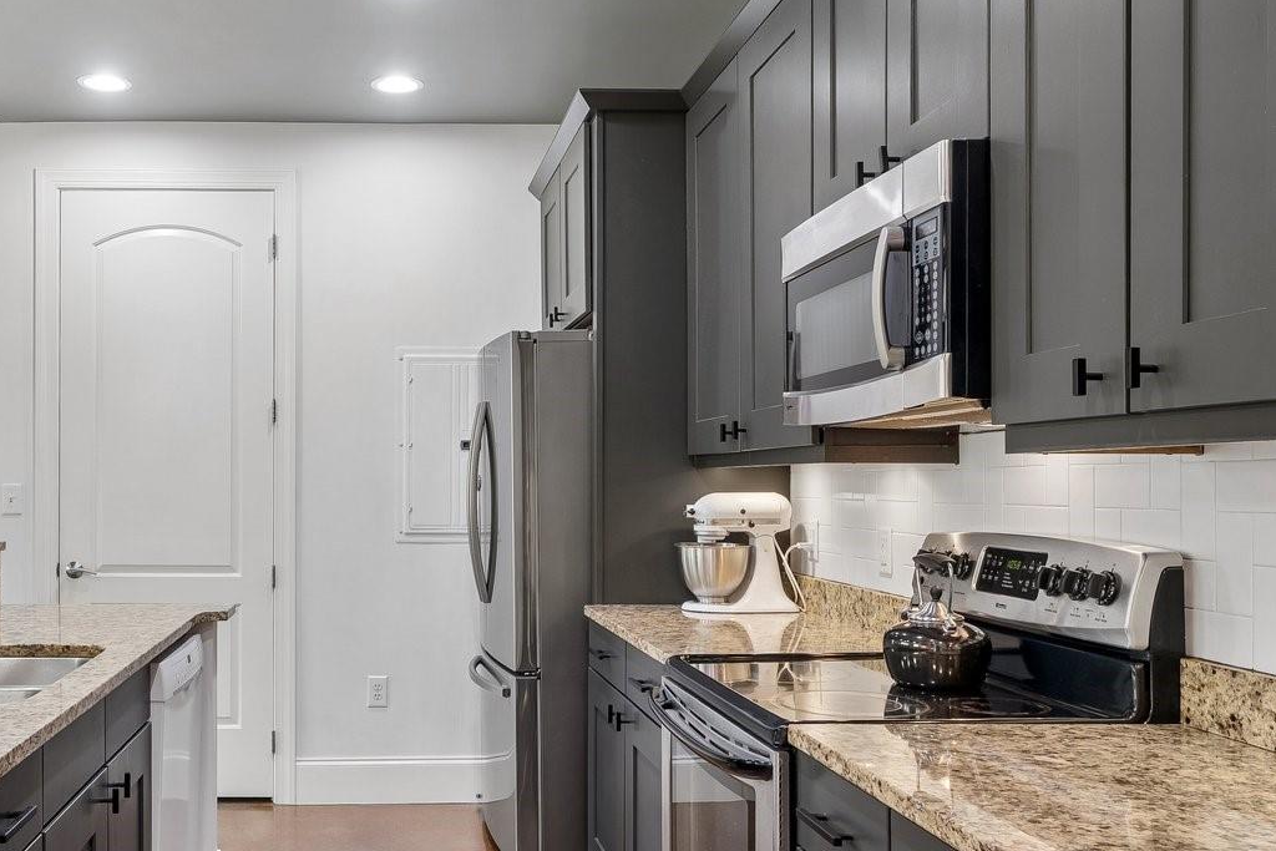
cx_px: 393
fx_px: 1134
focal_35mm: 32
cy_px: 465
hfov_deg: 57.0
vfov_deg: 41.1
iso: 400
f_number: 8
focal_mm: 16
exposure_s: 1/4
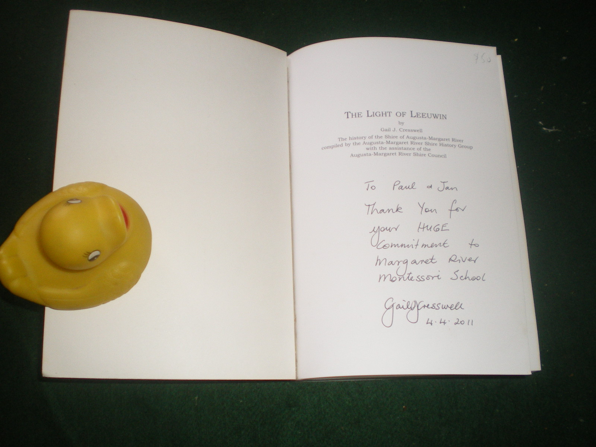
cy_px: 224
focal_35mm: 38
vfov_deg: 37.7
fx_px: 654
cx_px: 298
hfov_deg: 49.0
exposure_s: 1/50
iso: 200
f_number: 3.1
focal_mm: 6.3
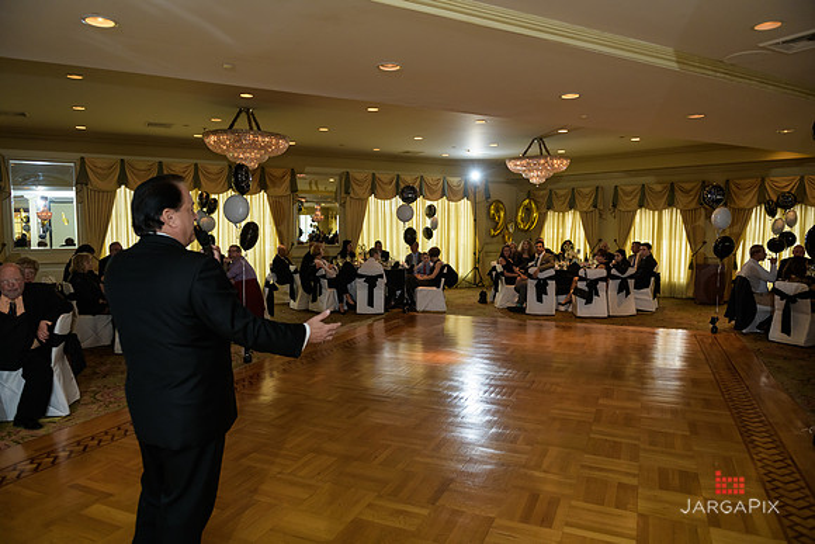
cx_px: 408
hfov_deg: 73.7
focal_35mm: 24
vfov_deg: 53.2
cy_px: 272
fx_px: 543
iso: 1000
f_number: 3.2
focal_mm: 24
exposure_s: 1/125
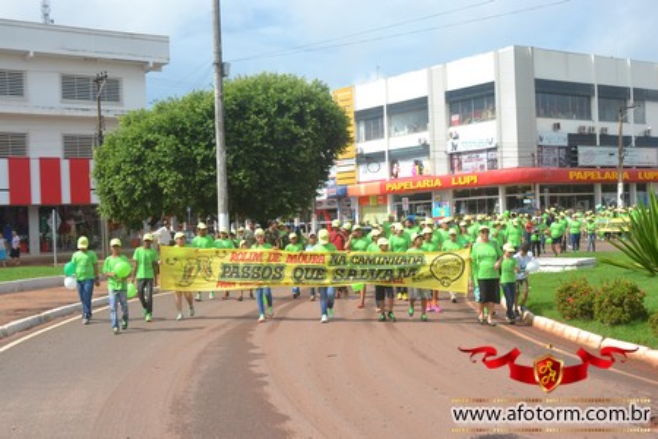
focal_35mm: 46
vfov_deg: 28.9
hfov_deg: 42.3
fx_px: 850
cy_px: 220
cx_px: 329
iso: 100
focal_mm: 31
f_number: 8
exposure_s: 1/320
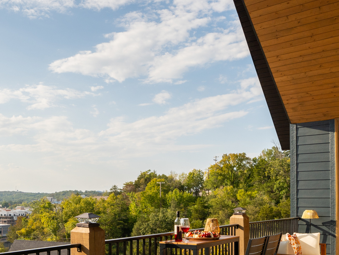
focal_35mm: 39
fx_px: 382
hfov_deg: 46.6
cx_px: 97
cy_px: 192
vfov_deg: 36.0
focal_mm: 14
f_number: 8
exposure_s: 1/640
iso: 250
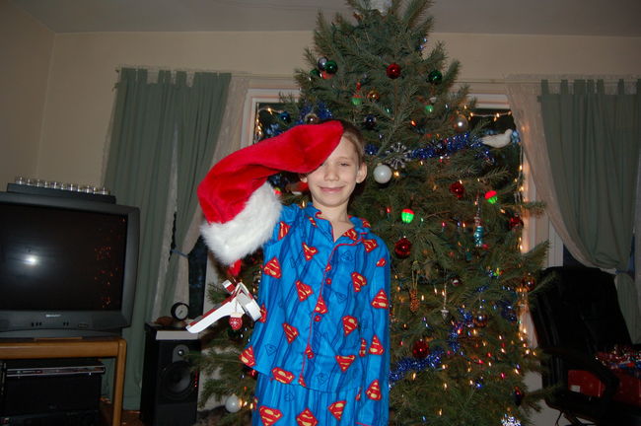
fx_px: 480
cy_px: 213
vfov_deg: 47.8
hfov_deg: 67.4
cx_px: 320
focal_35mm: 27
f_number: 3.5
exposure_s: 1/60
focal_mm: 18
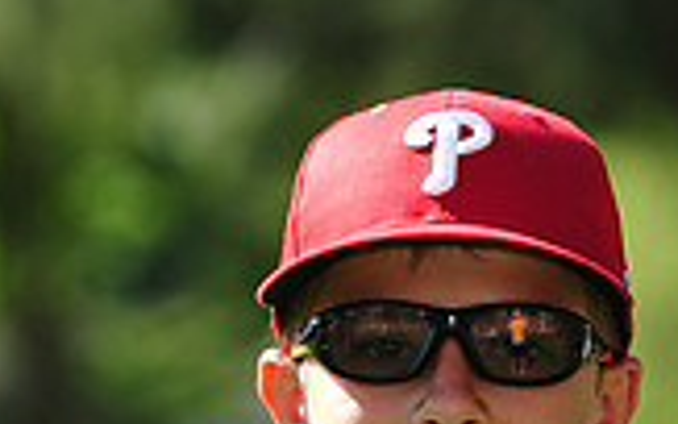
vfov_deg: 2.3
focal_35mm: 562
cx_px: 416
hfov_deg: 3.7
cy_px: 628
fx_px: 10388
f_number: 5
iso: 200
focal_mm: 155
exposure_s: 1/640
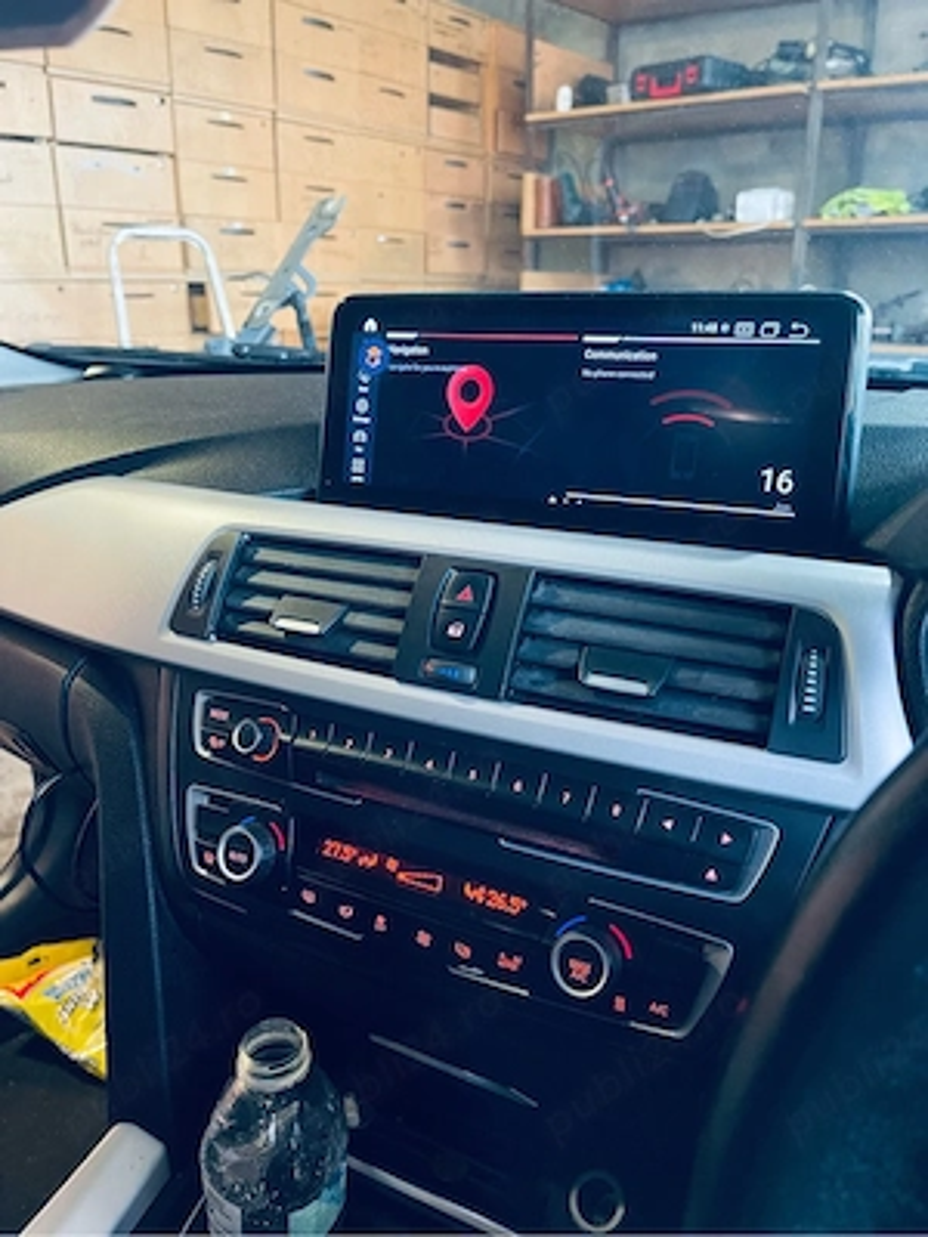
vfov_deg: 69.4
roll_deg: -0.9
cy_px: 618
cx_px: 464
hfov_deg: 54.9
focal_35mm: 25
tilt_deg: -19.9
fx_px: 894
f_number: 1.6
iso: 500
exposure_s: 1/33
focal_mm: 5.1
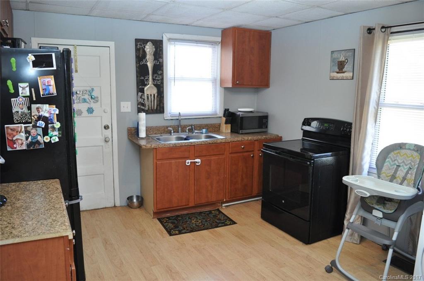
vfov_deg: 47.8
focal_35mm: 27
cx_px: 212
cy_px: 140
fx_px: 317
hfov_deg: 67.5
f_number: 3.5
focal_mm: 18
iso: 800
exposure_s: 1/30
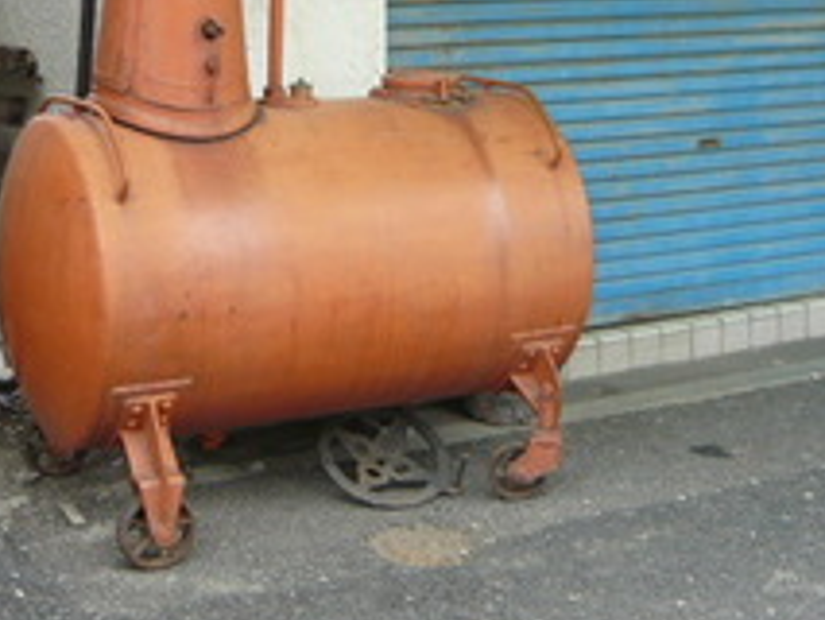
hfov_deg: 26.6
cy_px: 45
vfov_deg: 19.7
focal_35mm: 73
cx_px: 352
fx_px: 1741
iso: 100
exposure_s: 1/100
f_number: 2.8
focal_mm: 5.5
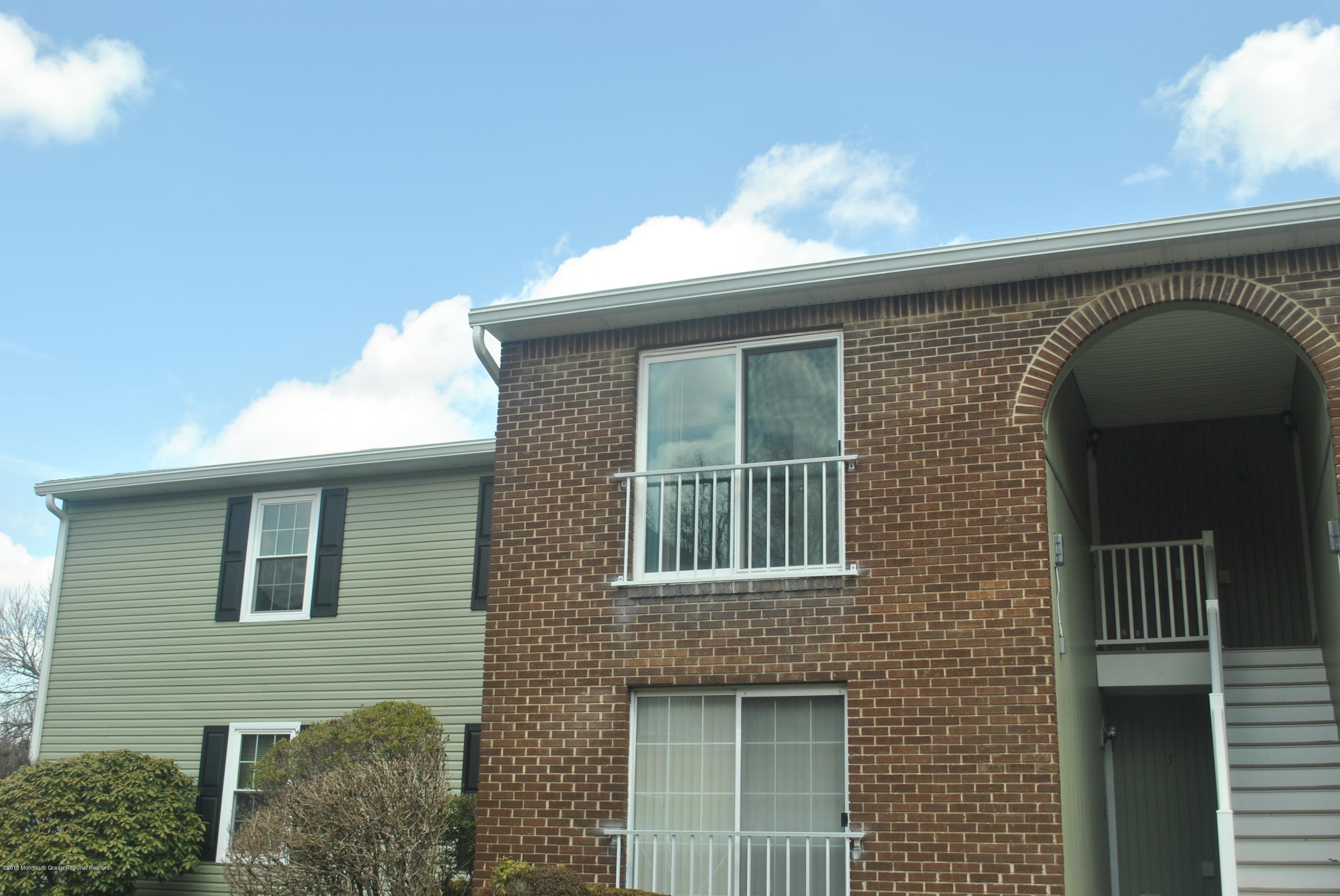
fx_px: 1453
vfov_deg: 34.3
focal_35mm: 39
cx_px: 670
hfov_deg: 49.5
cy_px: 448
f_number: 6.3
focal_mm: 26
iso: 100
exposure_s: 1/200
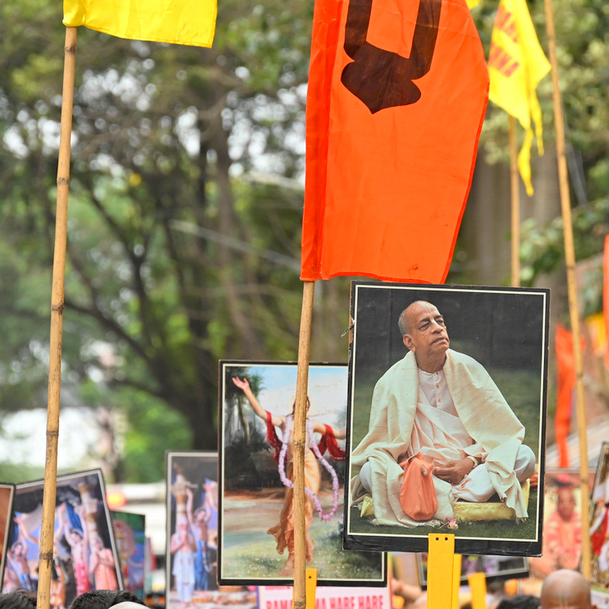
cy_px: 402
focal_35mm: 348
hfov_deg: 5.0
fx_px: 6927
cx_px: 437
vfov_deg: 5.0
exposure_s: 1/250
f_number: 6.3
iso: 640
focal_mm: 190
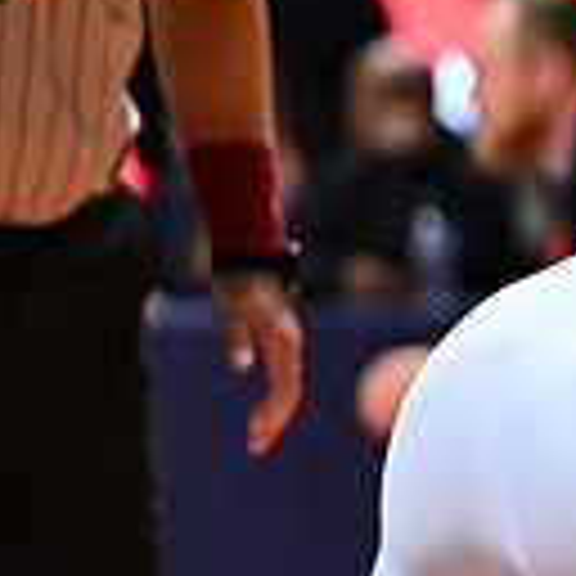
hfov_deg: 2.7
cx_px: 1300
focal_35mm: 634
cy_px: 47
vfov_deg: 2.8
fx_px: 11935
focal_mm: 110
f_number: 2.8
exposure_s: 1/1000
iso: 2000
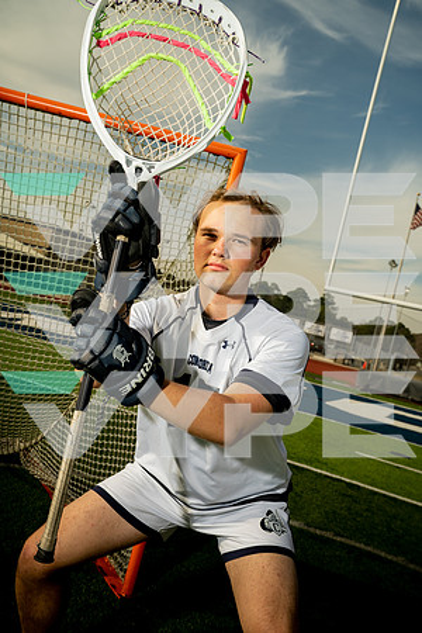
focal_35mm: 37
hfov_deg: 35.9
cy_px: 316
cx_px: 211
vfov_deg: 51.9
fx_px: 651
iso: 250
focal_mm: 37
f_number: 8
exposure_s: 1/250
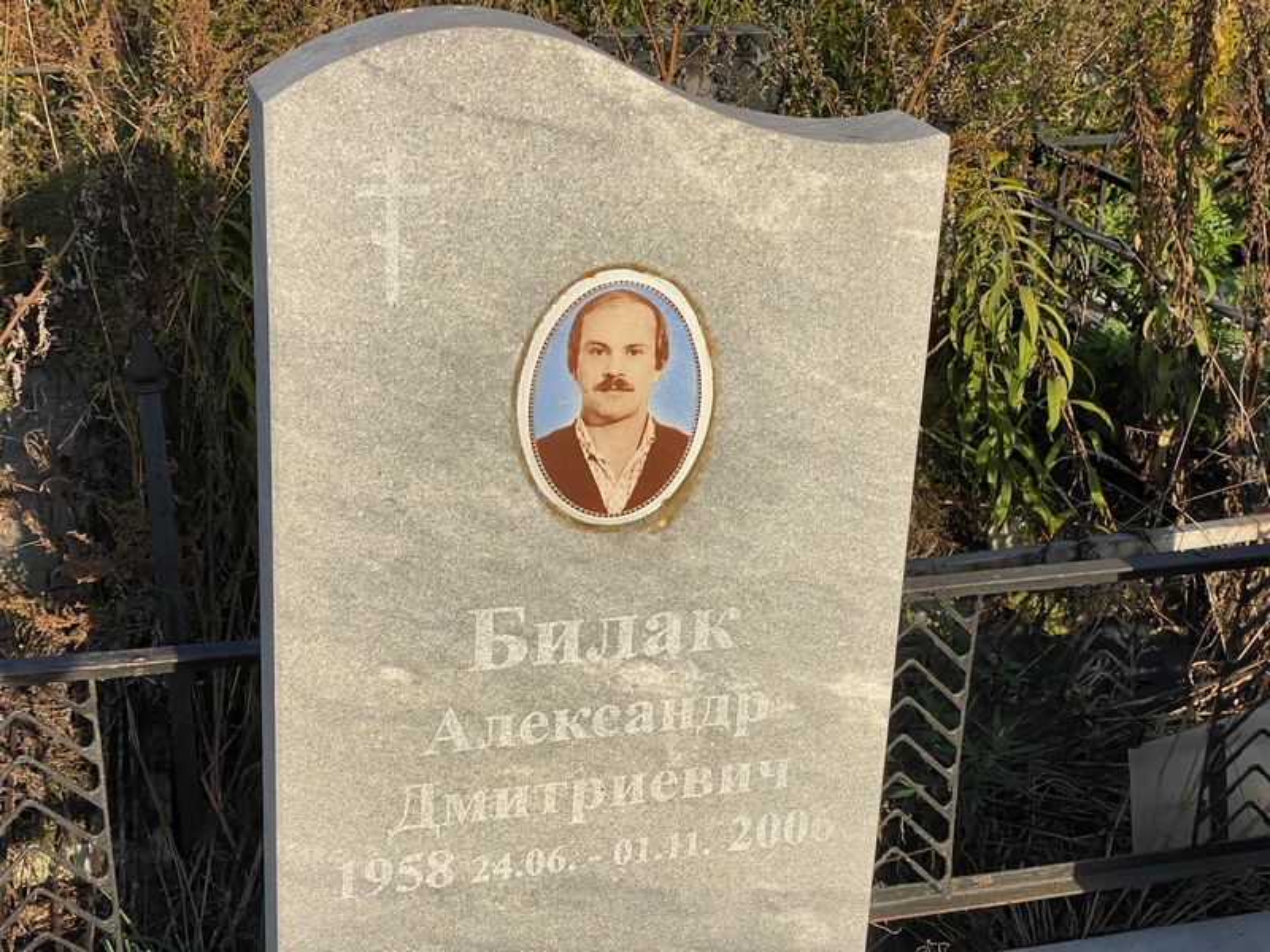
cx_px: 635
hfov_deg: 36.8
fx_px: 1908
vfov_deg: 28.0
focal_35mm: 52
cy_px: 476
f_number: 2
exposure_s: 1/1916
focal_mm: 6
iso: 20
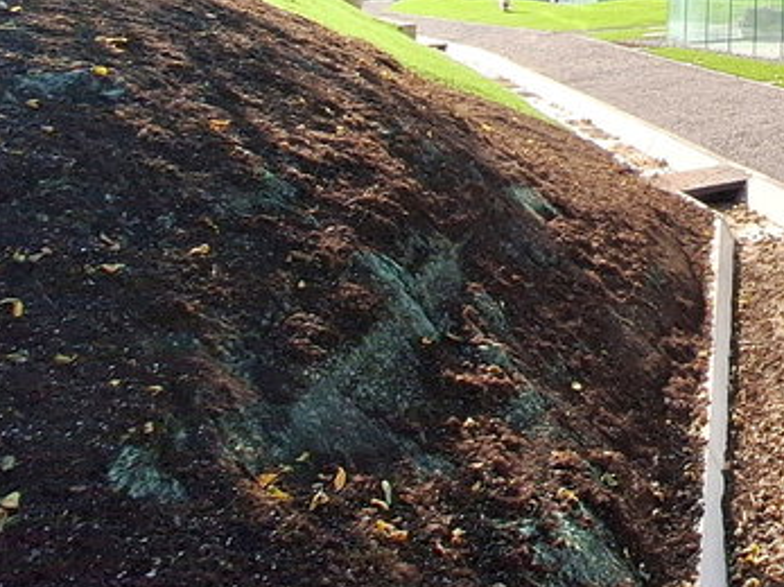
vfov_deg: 29.3
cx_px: 1090
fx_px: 906
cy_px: -169
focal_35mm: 40
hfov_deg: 31.6
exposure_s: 1/1984
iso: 40
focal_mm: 1.74
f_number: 2.2
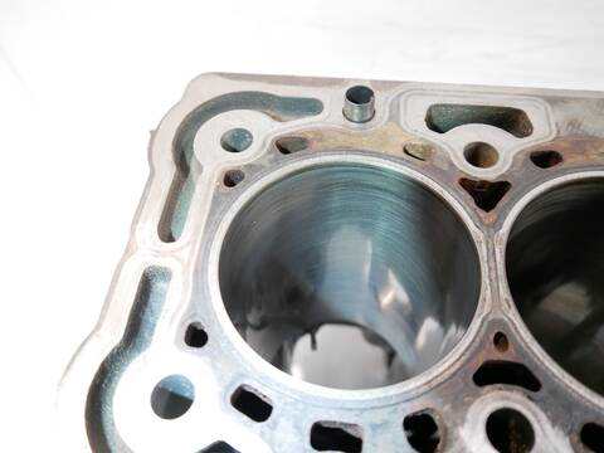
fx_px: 523
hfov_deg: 60.0
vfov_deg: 46.8
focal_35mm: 30
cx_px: 302
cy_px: 226
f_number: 3.5
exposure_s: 1/125
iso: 3200
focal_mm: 15
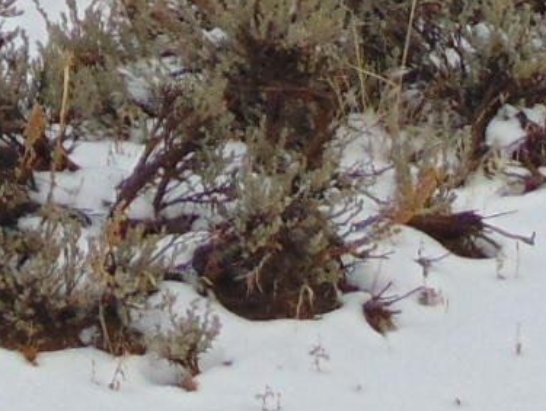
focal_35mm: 290
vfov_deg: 4.9
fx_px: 4579
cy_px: -882
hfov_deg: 6.7
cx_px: -344
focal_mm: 7.6
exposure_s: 1/800
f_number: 3.3
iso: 80
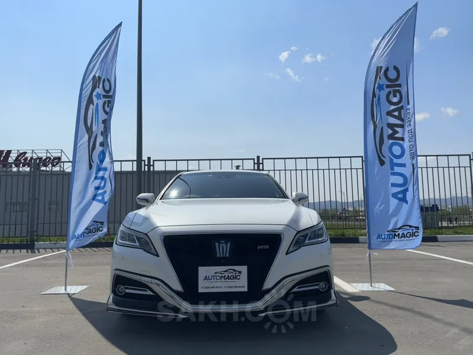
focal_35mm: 24
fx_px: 328
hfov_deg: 71.6
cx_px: 236
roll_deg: +1.2
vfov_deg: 56.8
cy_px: 178
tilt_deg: +6.2
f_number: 1.78
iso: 100
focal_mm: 6.86
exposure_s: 1/15625
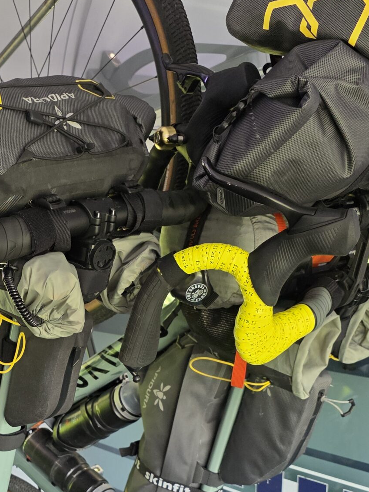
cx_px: 60
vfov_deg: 35.4
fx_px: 739
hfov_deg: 27.3
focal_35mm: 52
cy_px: 405
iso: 125
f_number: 1.7
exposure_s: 1/60
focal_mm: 6.3
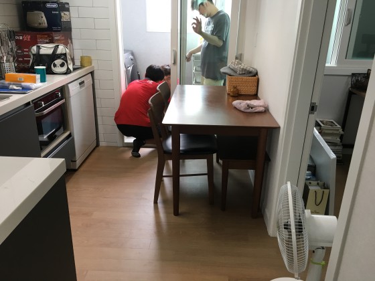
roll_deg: -1.2
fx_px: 314
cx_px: 188
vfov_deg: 48.2
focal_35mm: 29
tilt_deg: -20.8
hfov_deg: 61.7
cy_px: 140
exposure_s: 1/30
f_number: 2.2
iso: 32
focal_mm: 4.15
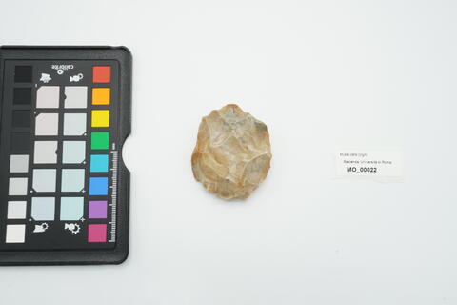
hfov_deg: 55.1
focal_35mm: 34
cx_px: 228
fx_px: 438
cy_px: 152
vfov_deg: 38.4
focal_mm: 23
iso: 100
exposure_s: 1/10
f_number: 16
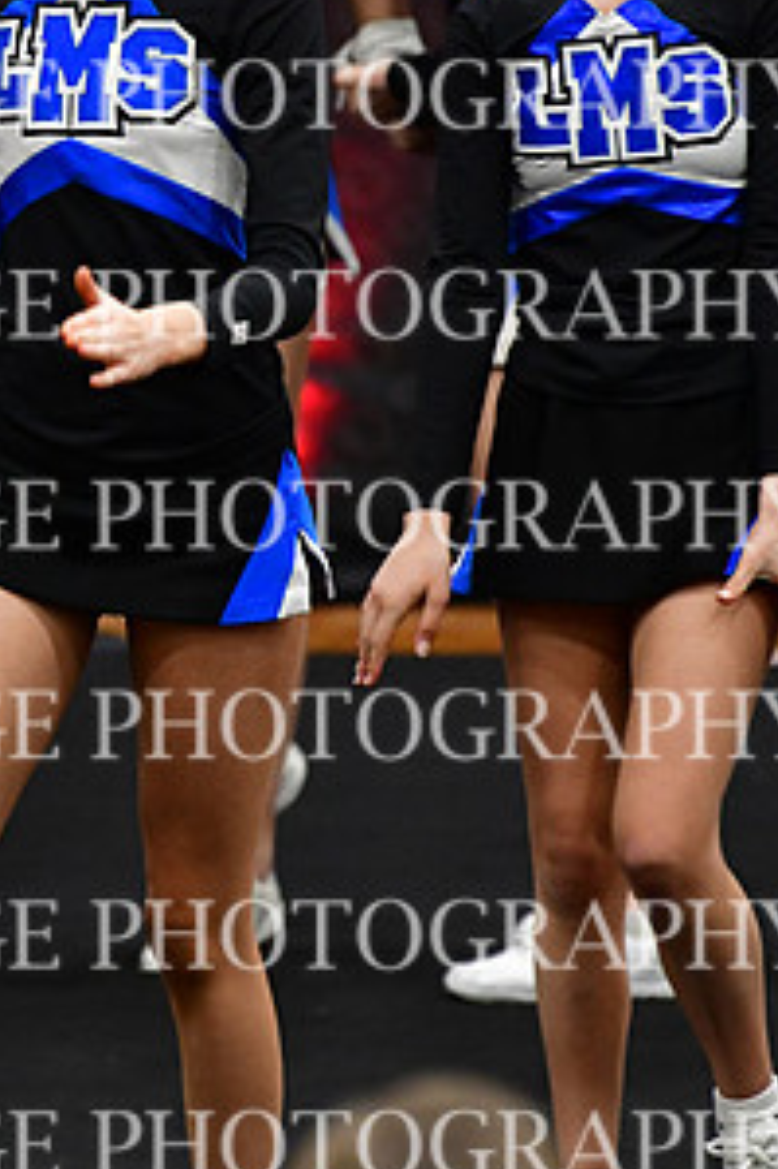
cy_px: 199
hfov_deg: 2.4
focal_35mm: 582
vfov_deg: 3.5
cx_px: 65
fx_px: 18887
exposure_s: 1/500
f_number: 3.5
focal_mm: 200
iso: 4000
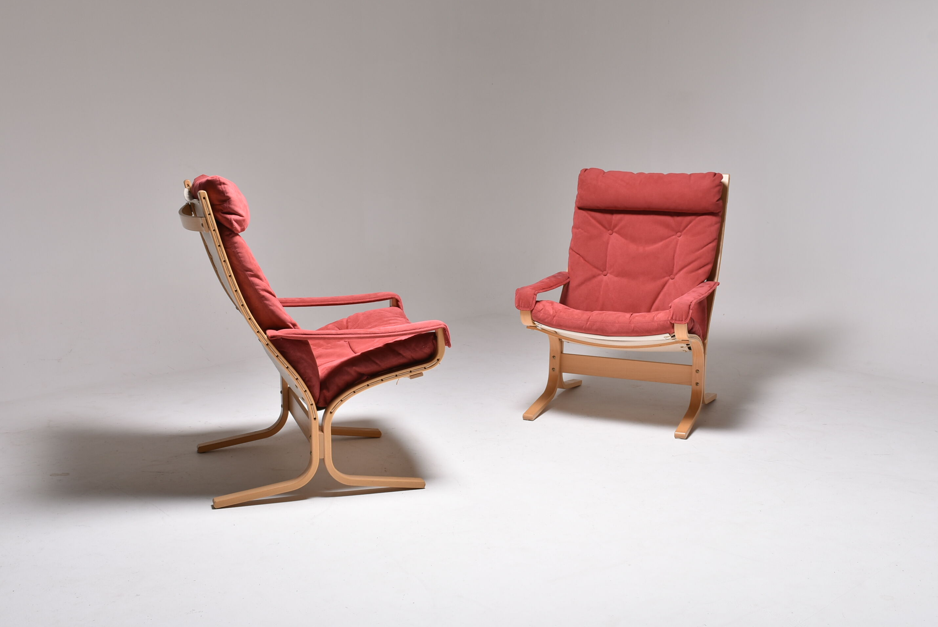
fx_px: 1109
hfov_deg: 45.9
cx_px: 471
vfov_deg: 31.6
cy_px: 319
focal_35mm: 43
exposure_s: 1/160
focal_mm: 27
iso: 100
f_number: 11
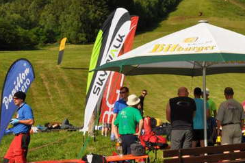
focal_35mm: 73
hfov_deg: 26.9
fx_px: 496
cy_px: 37
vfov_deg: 18.5
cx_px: 215
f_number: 14
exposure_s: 1/200
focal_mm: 22
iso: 200
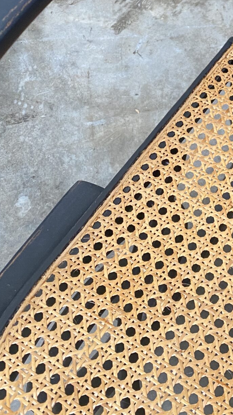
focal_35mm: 59
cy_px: 52
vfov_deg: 33.8
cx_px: 233
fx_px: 648
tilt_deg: -57.0
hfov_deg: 19.8
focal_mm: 4.25
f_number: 1.8
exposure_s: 1/60
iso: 160
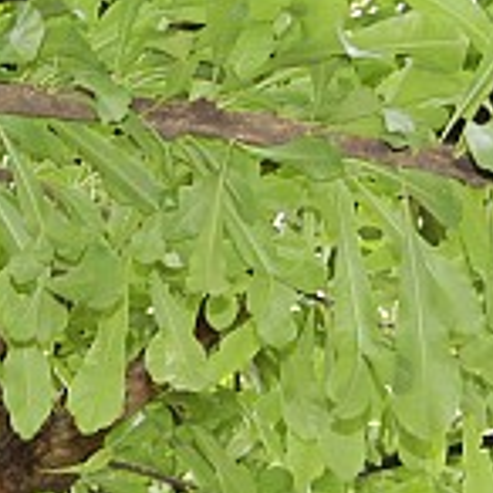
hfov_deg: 8.4
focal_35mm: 209
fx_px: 3368
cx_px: 88
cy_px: 105
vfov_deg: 8.4
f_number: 4.2
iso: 400
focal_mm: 30
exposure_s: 1/60
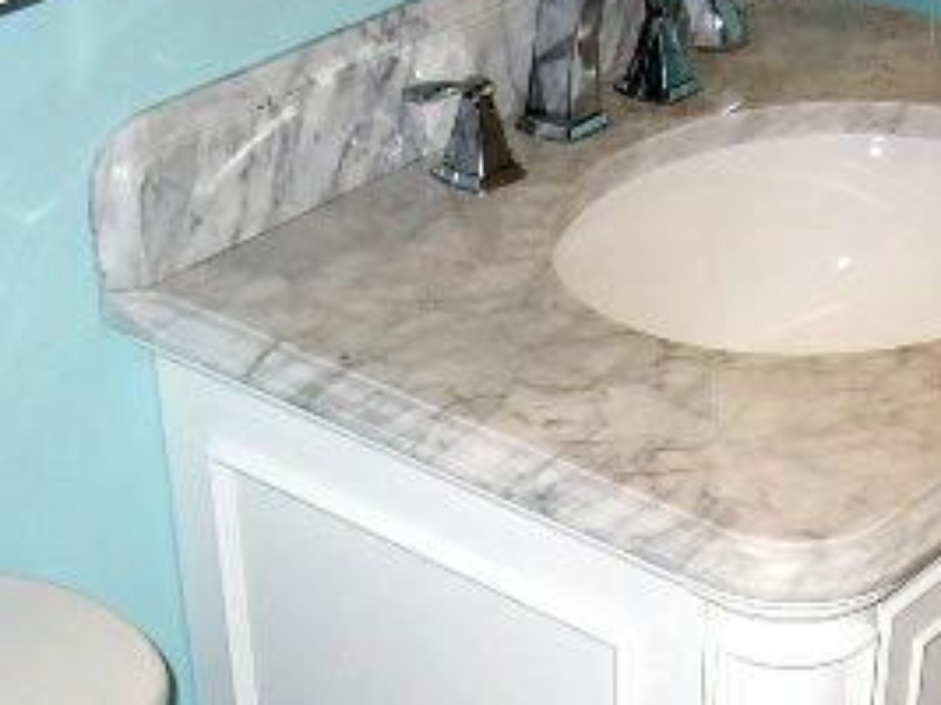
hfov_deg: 23.2
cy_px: 737
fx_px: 2282
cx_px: 613
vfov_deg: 17.1
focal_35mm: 84
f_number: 2.8
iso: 150
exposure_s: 1/60
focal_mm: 5.8
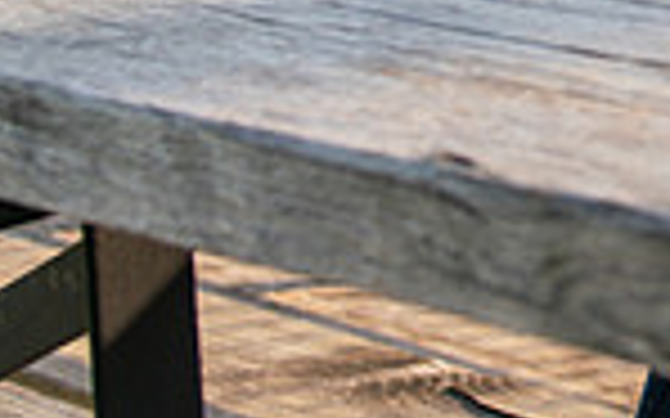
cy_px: -384
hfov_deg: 13.2
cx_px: 1291
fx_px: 2537
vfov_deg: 8.9
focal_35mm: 139
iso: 400
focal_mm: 35
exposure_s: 1/250
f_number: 6.3
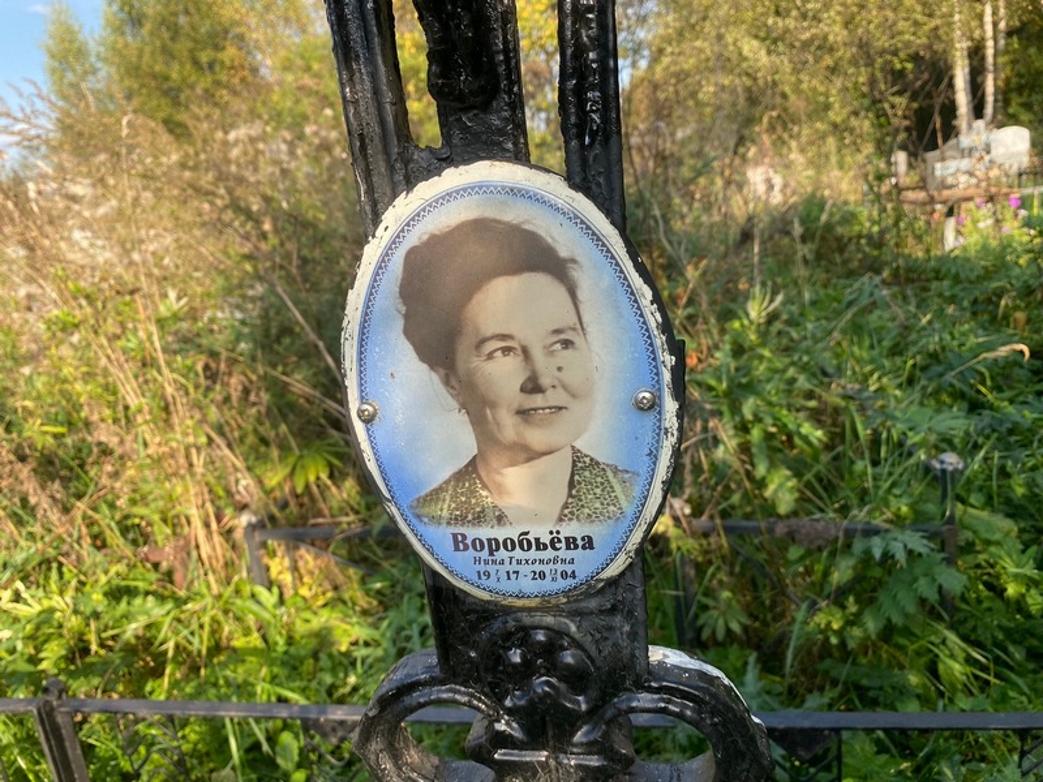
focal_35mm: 26
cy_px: 391
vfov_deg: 53.1
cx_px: 522
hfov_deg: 67.3
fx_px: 783
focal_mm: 4.25
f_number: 1.8
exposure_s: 1/681
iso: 32
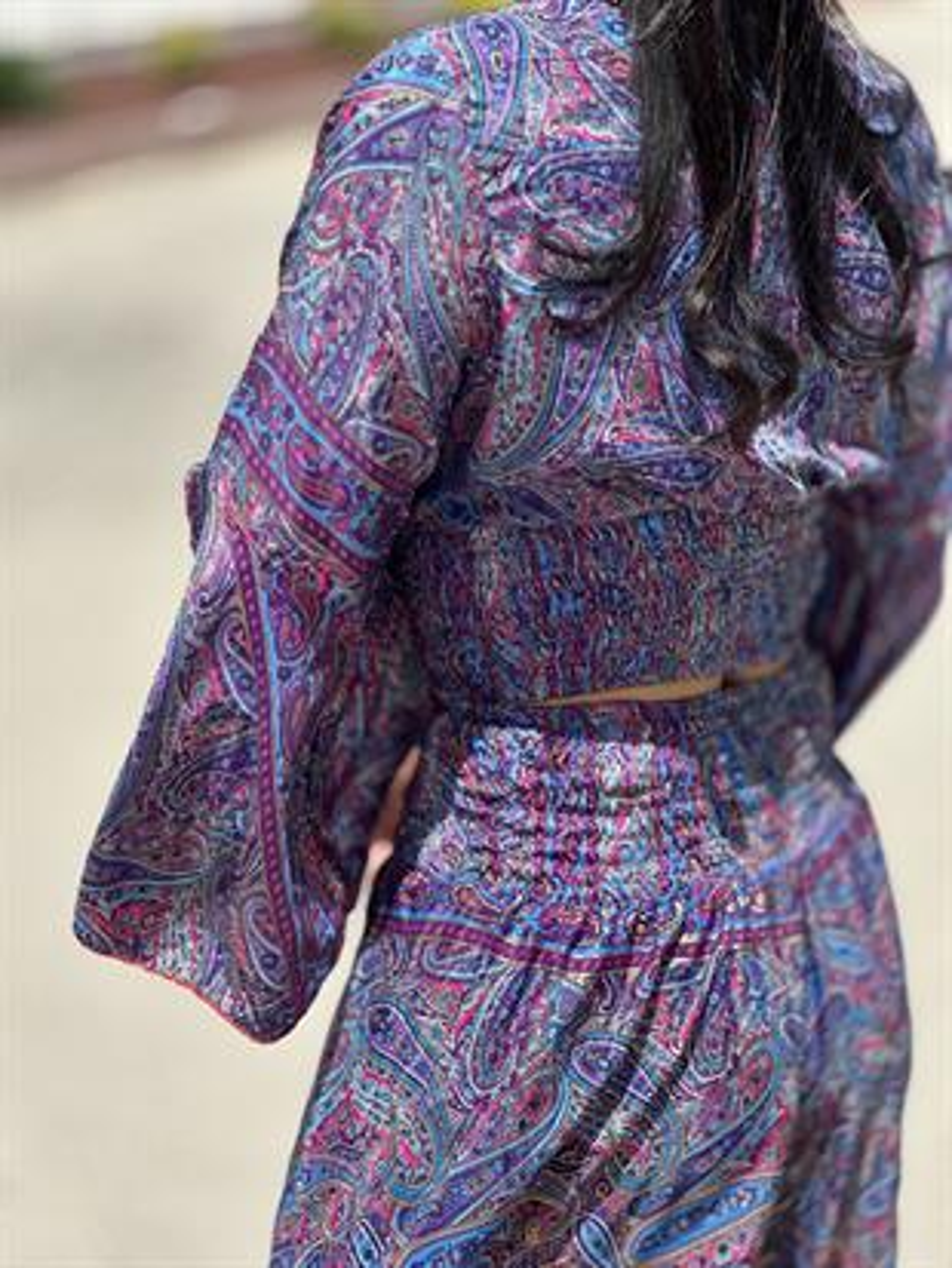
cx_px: 476
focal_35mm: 77
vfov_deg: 25.3
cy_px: 634
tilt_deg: -15.9
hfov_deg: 19.1
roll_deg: +0.9
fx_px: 2822
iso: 32
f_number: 2.8
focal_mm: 9
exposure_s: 1/277
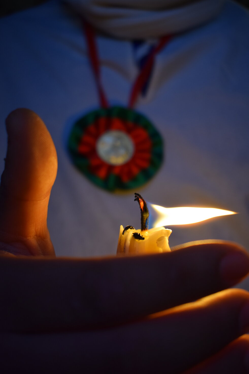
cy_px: 187
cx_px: 124
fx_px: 467
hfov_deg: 29.8
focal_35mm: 45
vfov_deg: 43.6
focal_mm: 30
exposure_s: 1/60
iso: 500
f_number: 4.2
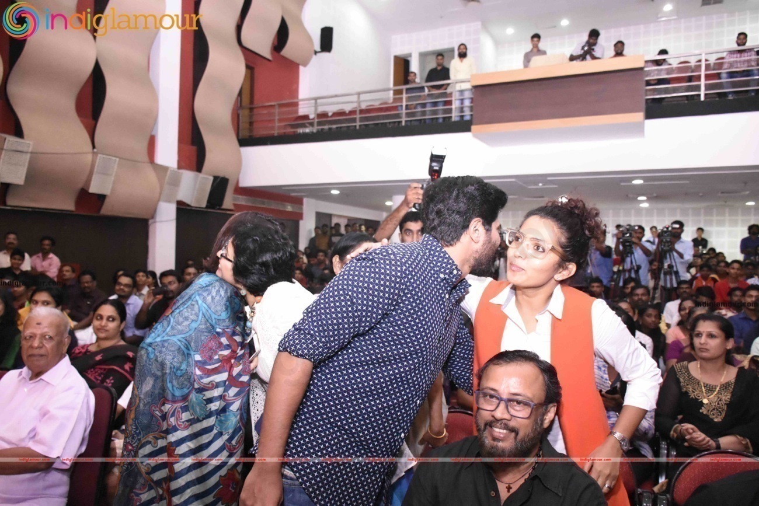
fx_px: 569
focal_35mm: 27
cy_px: 253
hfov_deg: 67.4
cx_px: 380
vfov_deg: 47.9
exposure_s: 1/100
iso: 8000
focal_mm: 18
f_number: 3.5
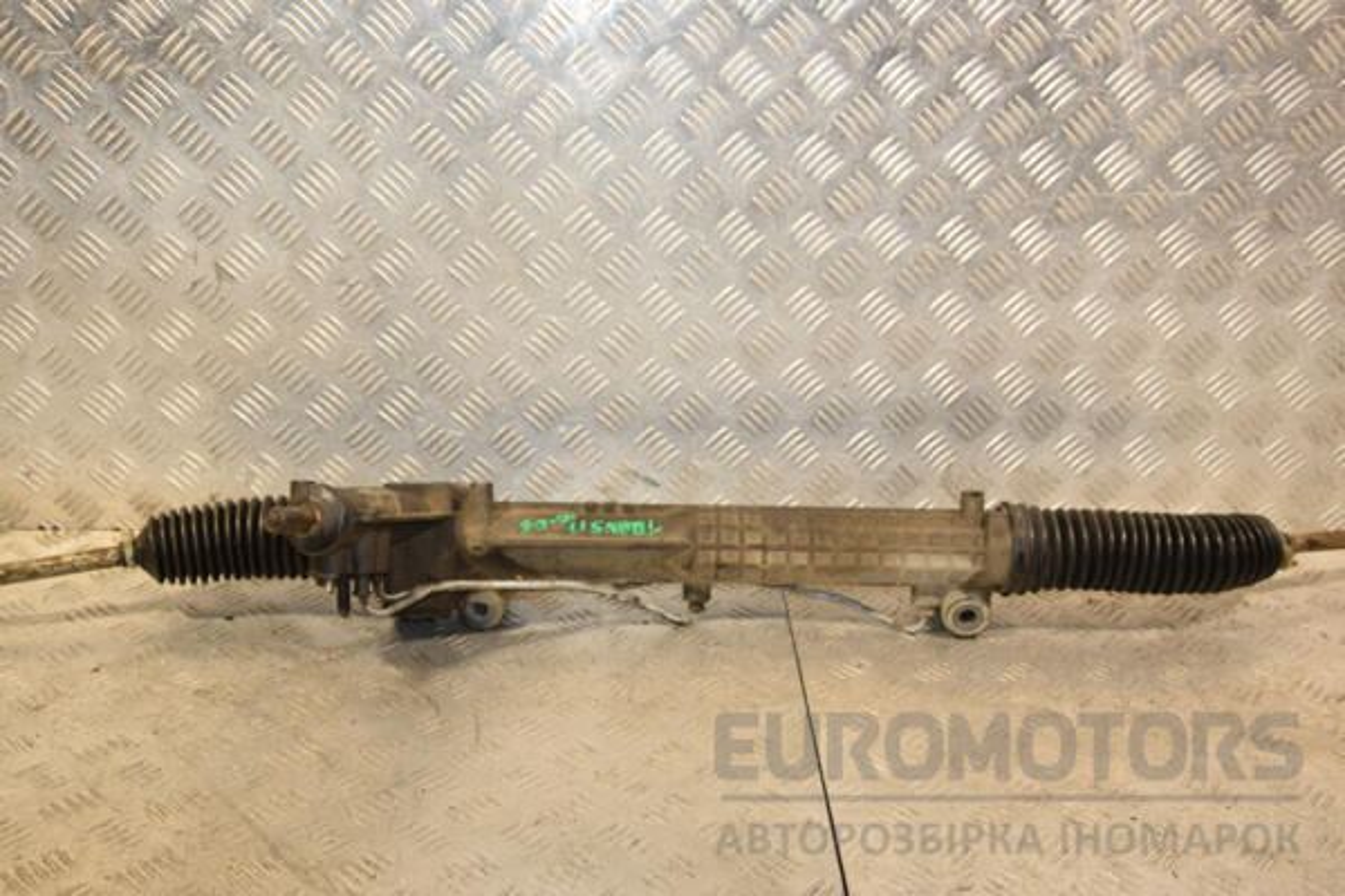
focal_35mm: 42
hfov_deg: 46.4
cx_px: 672
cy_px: 448
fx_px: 1569
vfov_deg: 31.9
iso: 800
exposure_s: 1/200
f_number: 5.6
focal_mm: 28
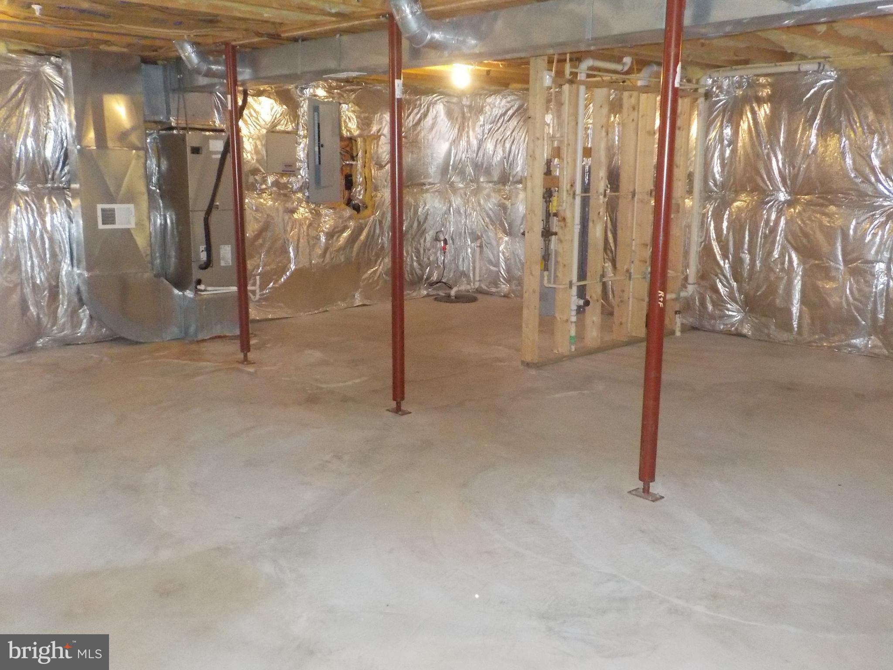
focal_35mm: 30
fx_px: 774
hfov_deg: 60.0
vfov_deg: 46.8
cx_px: 446
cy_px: 335
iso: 800
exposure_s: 1/30
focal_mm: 4.1
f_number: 3.3
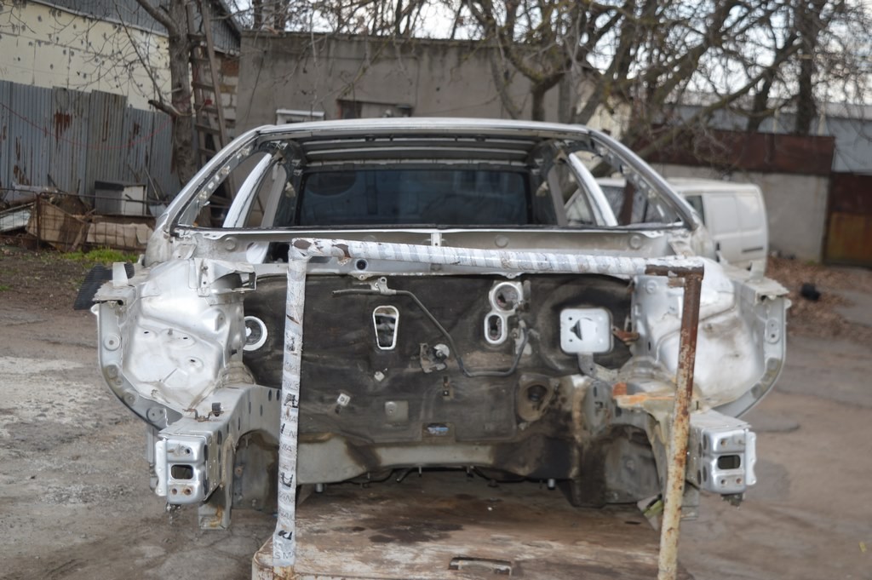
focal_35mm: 46
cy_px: 290
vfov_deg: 28.9
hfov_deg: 42.4
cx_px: 436
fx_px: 1125
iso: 100
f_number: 4.2
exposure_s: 1/125
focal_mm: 31
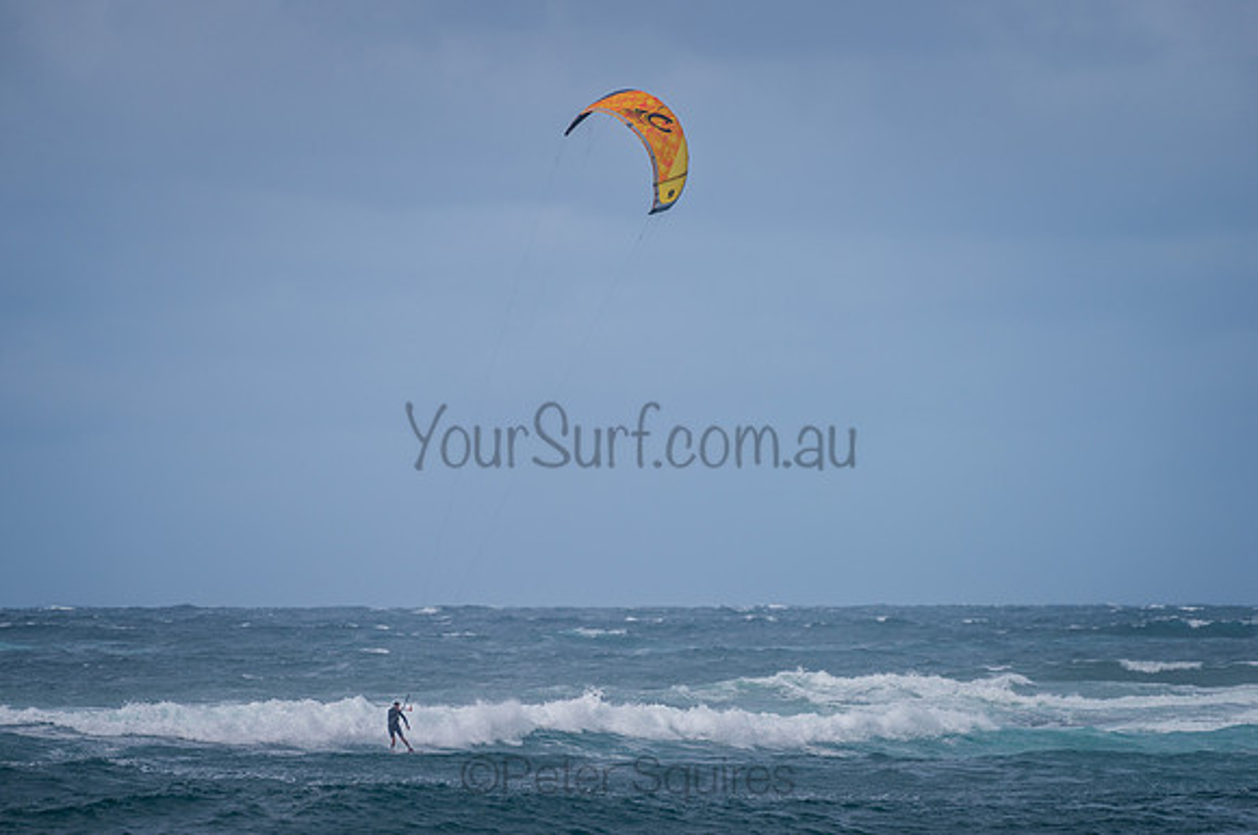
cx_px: 623
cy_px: 416
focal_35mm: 470
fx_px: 16412
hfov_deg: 4.4
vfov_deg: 2.9
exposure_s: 1/2000
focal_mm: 450
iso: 110
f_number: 5.6
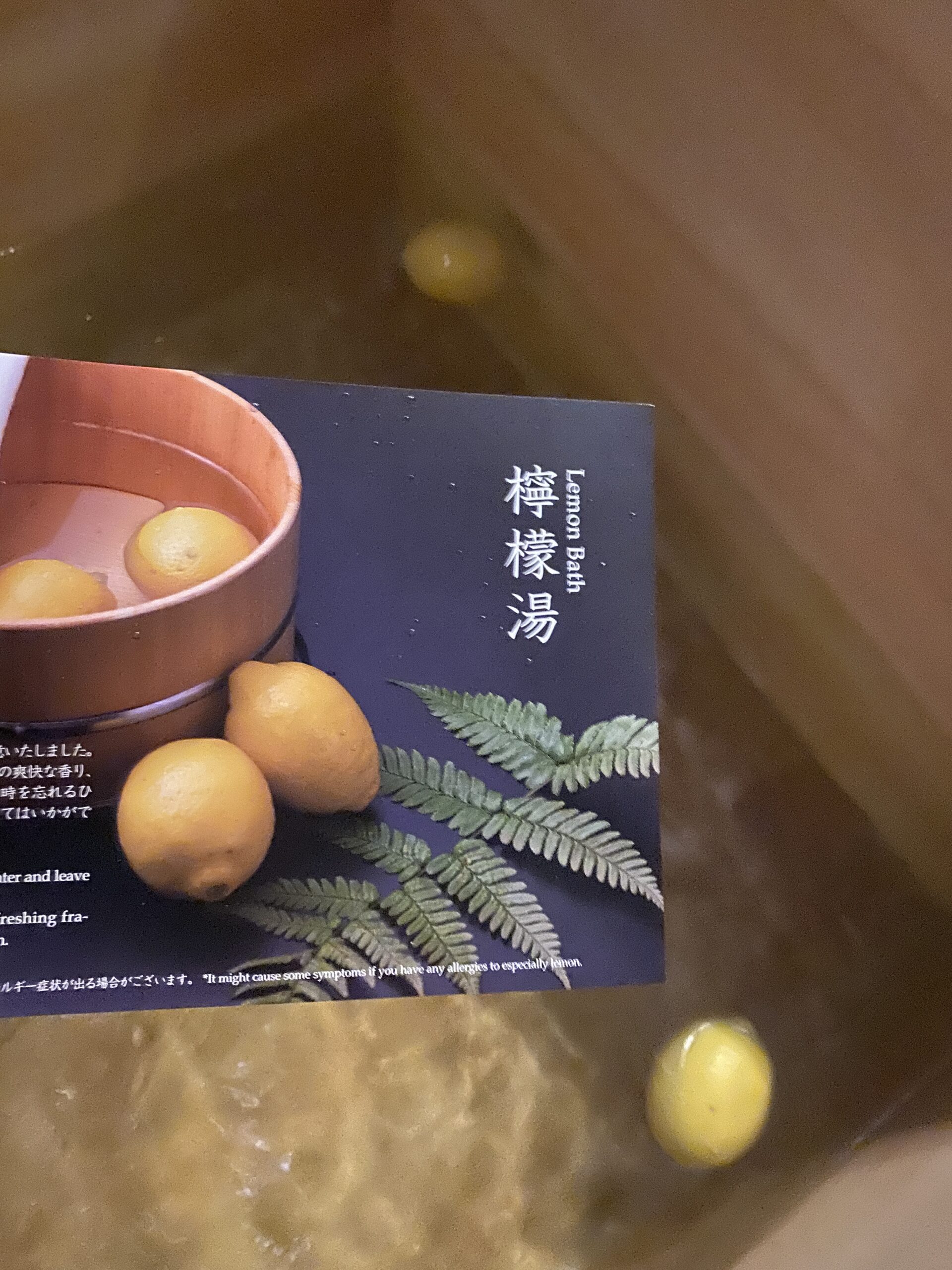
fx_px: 953
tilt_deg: -70.0
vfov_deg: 67.3
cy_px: 635
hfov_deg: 53.1
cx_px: 476
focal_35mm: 26
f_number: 1.8
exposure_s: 1/17
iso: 1000
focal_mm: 4.25
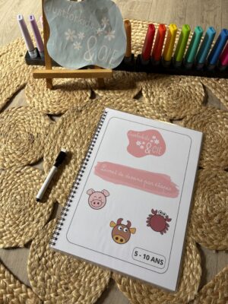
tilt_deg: -64.0
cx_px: 114
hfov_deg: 53.1
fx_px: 228
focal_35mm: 26
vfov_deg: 67.3
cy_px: 152
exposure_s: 1/122
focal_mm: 5.96
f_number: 1.6
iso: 50
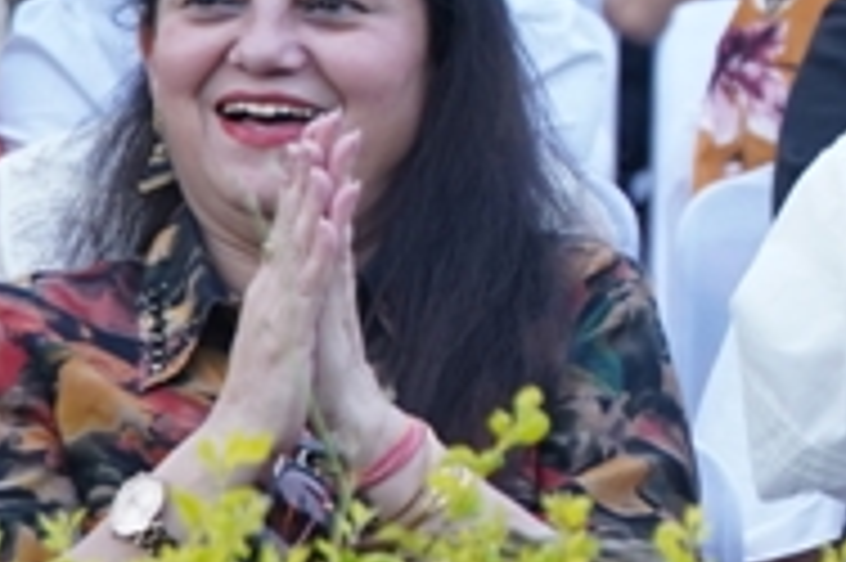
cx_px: 2016
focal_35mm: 851
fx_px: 19981
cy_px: -611
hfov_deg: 2.4
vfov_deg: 1.6
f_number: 5
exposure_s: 1/320
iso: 1000
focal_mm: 133
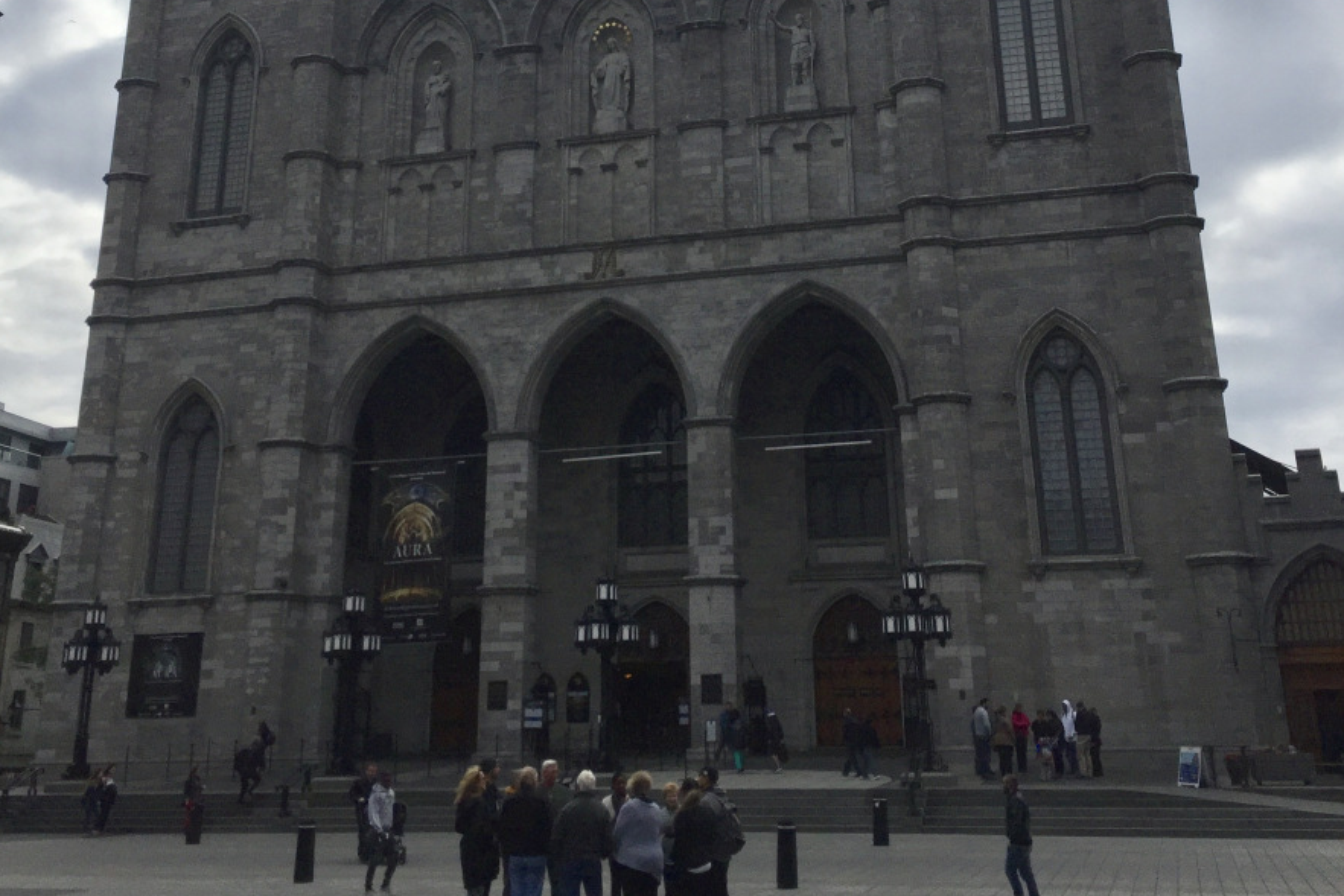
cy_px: 135
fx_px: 1531
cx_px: 667
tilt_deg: +23.8
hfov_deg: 47.4
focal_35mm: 41
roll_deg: -0.2
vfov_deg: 31.5
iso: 32
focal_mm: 4.15
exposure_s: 1/3597
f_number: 2.2
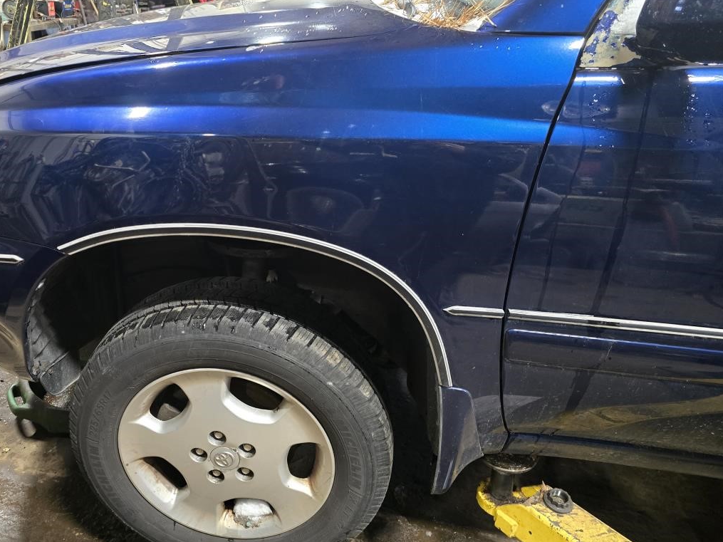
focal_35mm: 29
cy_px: 271
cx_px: 281
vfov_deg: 48.2
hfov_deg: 61.0
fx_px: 606
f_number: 1.7
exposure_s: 1/60
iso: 1600
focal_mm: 6.3
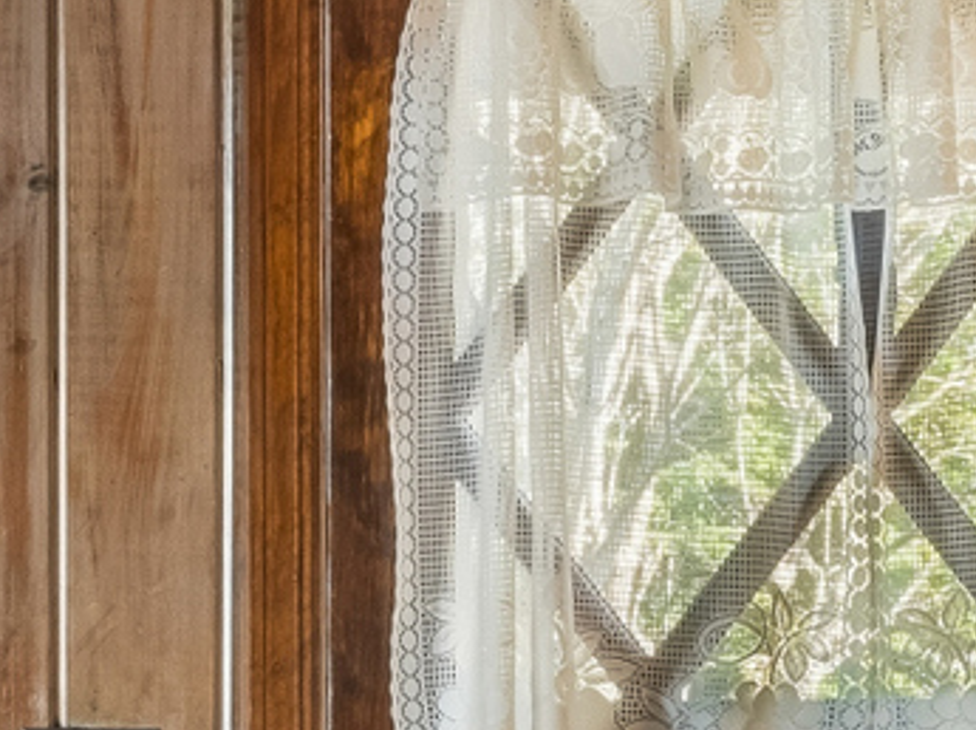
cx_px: -405
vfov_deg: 11.6
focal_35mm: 127
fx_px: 3573
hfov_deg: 14.7
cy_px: 673
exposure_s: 1/2.5
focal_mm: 14.8
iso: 400
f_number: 13
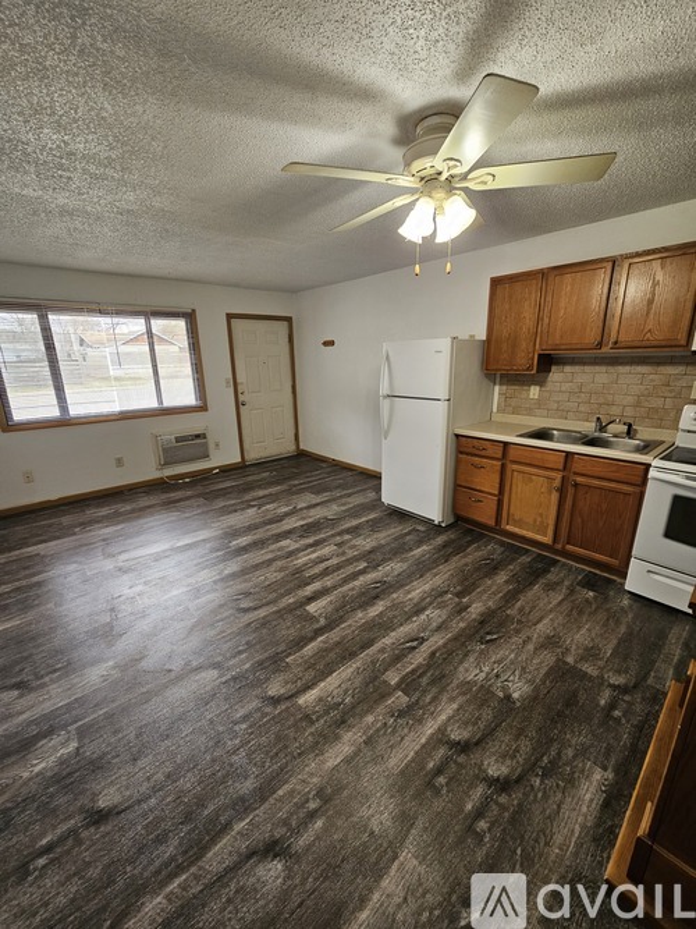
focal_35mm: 13
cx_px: 348
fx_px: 349
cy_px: 464
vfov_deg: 106.2
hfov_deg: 89.9
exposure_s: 1/60
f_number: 2.2
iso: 160
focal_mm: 2.2
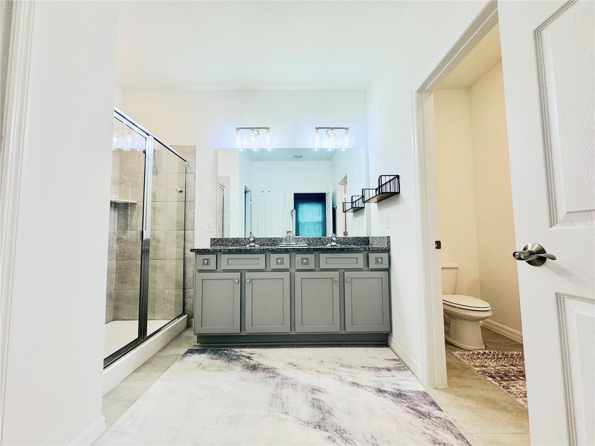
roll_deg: +0.1
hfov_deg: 102.1
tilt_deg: +3.6
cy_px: 223
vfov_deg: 85.7
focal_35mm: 14
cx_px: 298
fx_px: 241
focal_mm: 2.22
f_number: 2.2
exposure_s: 1/120
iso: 100
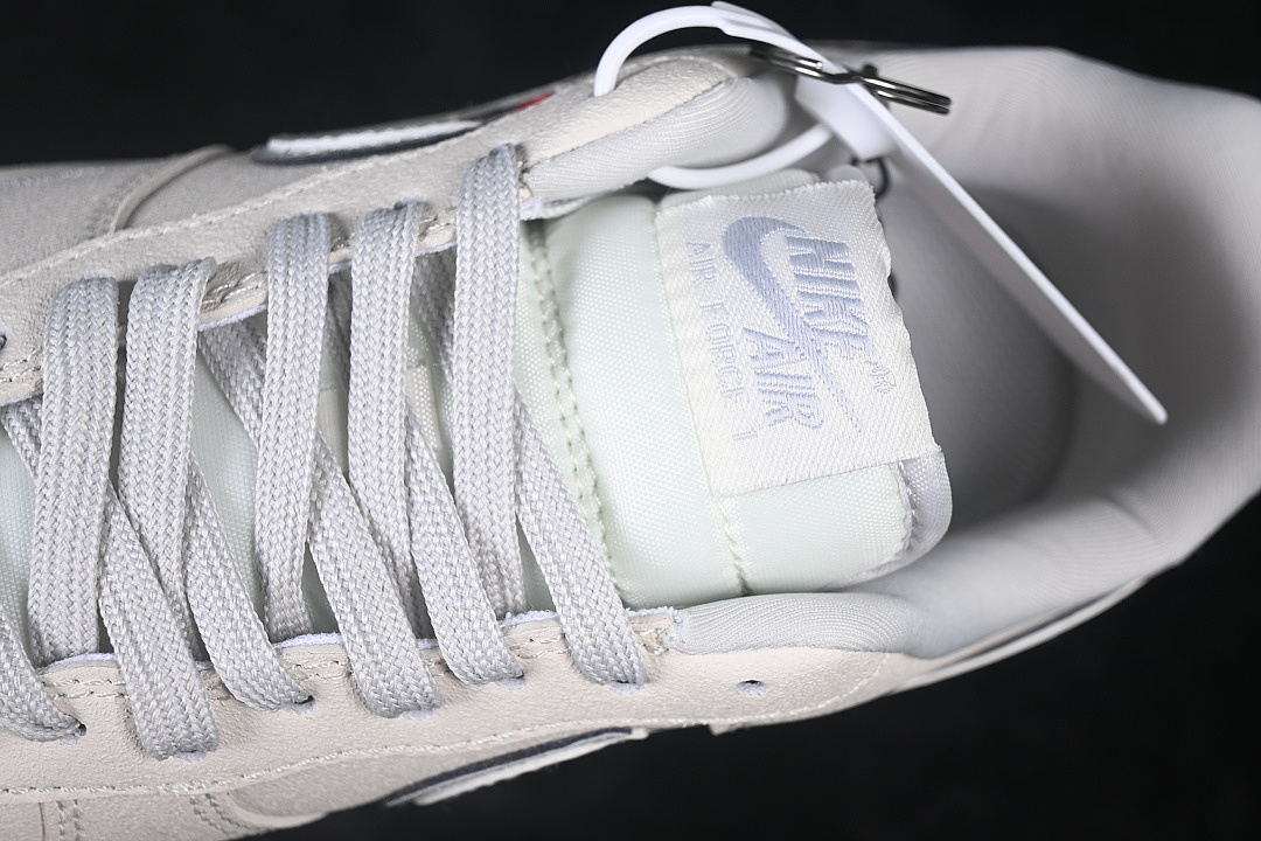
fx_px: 2627
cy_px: 420
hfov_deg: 27.0
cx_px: 630
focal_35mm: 75
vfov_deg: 18.2
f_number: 7.1
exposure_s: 1/80
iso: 160
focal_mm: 50
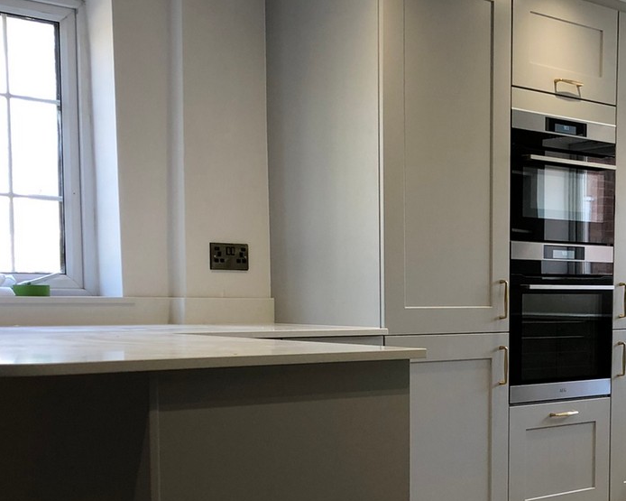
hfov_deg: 29.3
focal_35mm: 63
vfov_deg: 23.8
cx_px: 504
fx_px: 1167
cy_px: 411
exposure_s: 1/50
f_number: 1.8
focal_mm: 4
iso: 25
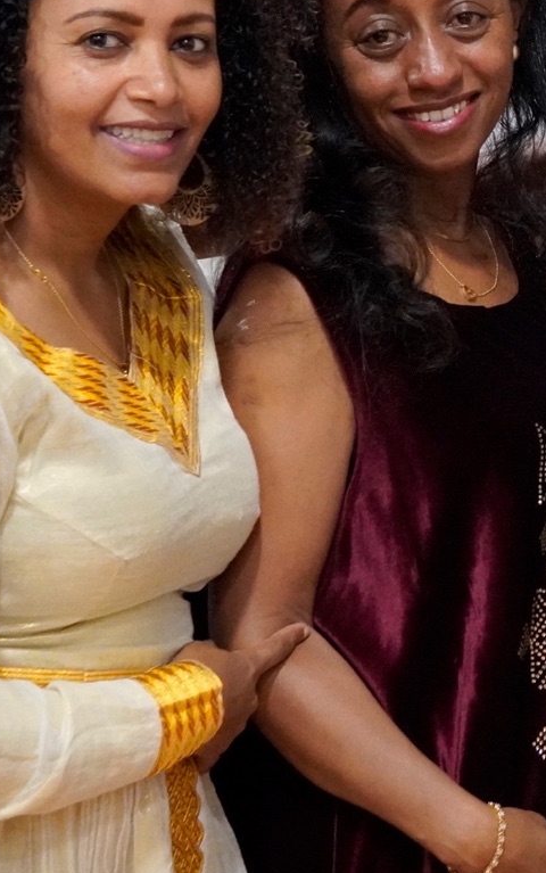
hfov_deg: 6.6
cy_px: 394
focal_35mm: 197
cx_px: 813
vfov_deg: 10.6
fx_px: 4691
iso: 6400
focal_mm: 55
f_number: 4.5
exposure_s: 1/80
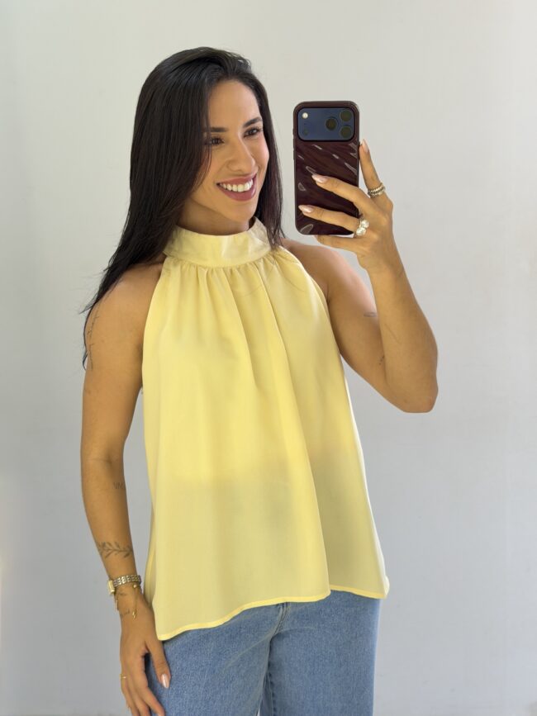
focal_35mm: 48
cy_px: 358
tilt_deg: -13.4
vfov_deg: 39.7
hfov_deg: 30.3
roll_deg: +3.0
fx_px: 993
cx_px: 268
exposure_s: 1/60
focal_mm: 6.76
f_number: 1.78
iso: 64
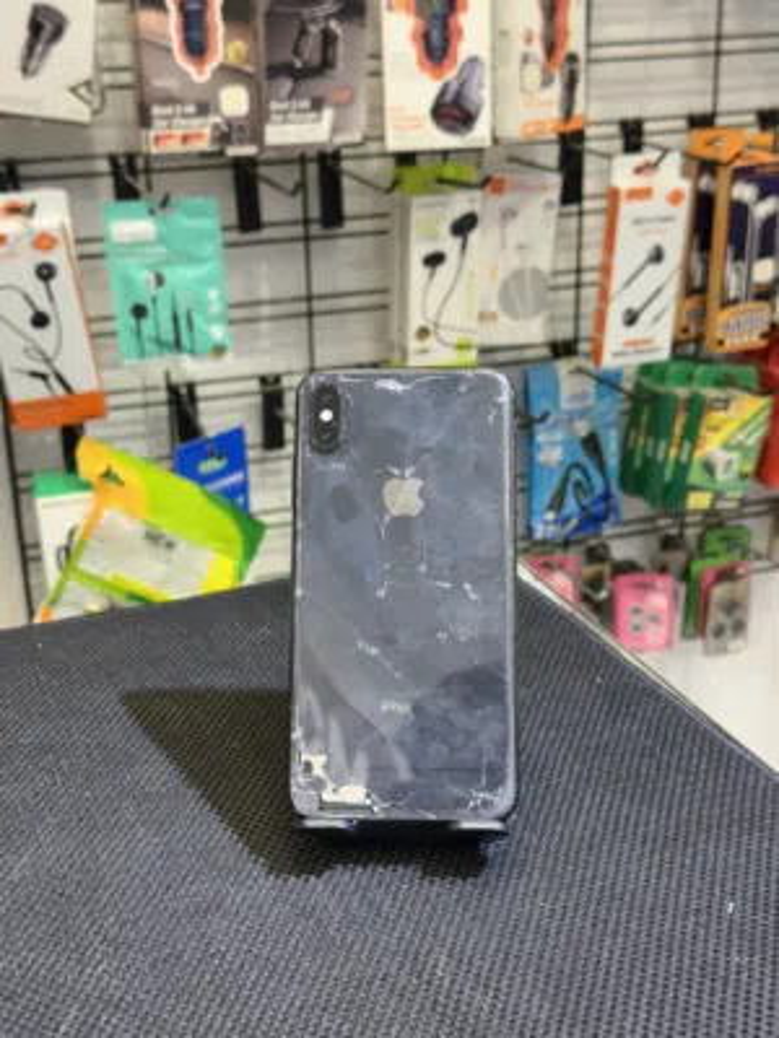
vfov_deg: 39.7
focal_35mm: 48
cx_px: 390
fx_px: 1440
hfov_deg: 30.3
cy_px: 519
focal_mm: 6.86
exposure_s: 1/96
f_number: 1.78
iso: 80
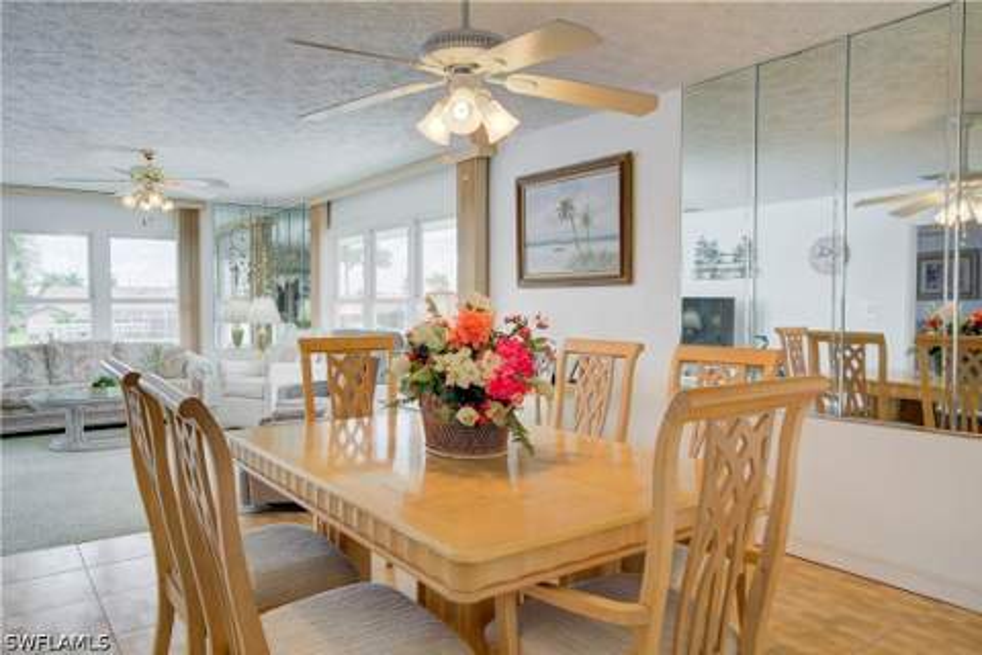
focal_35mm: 25
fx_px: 682
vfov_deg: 51.3
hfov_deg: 71.5
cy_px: 328
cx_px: 491
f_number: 8
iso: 400
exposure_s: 1/20
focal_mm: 25
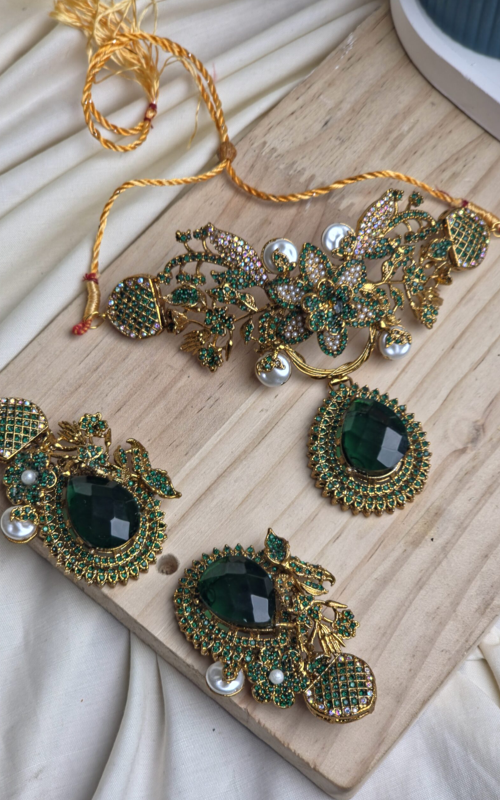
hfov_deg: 17.6
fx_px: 1614
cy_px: 403
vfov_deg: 27.8
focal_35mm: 74
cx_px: 254
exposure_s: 1/100
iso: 100
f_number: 2.4
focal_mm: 7.9
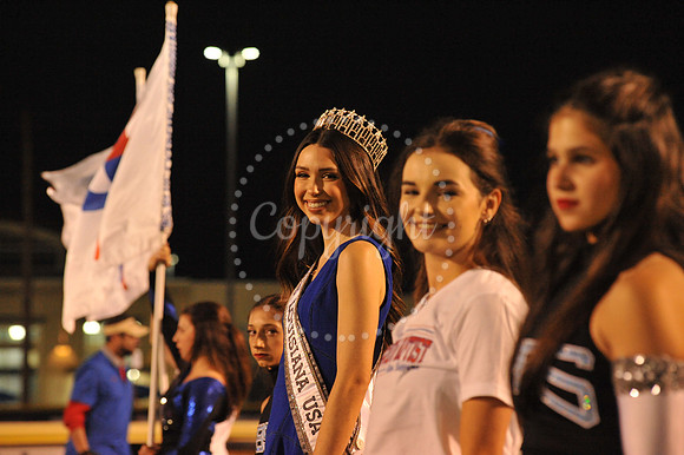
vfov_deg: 7.4
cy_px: 228
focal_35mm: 185
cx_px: 342
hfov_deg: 11.1
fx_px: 3513
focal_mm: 185
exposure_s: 1/160
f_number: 7.1
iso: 5000
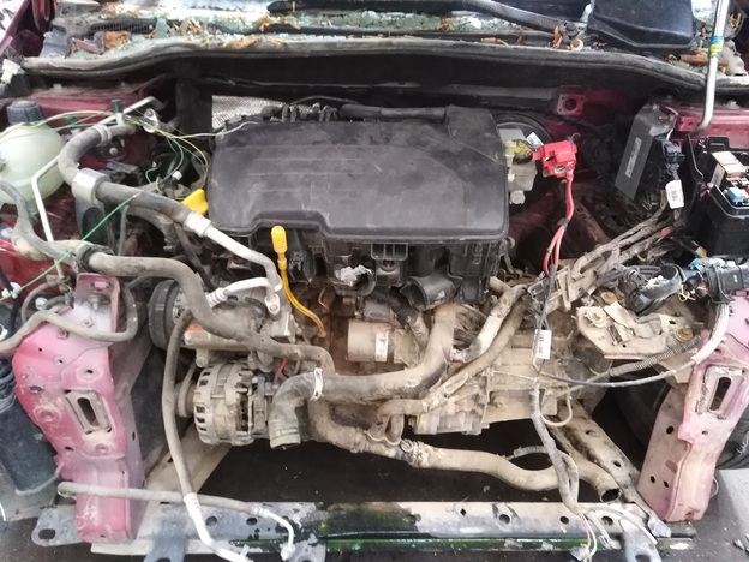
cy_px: 281
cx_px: 374
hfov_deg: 67.3
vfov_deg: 53.1
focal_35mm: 26
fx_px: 563
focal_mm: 3.46
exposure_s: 1/15
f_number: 2.2
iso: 817
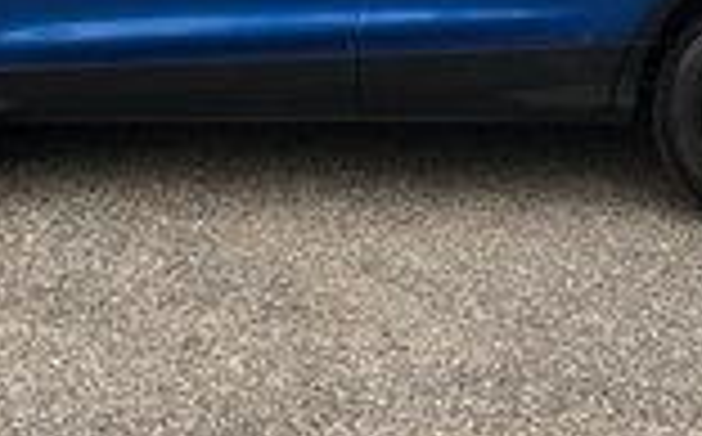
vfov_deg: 15.3
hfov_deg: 26.2
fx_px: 1509
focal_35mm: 79
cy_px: -211
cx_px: 297
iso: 25
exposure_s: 1/386
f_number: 1.8
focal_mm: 3
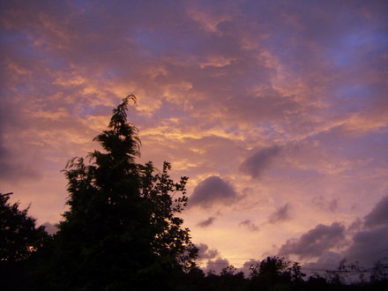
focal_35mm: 36
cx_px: 194
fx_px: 404
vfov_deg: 39.7
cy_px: 146
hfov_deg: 51.4
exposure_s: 1/50
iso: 80
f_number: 2.8
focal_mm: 4.7
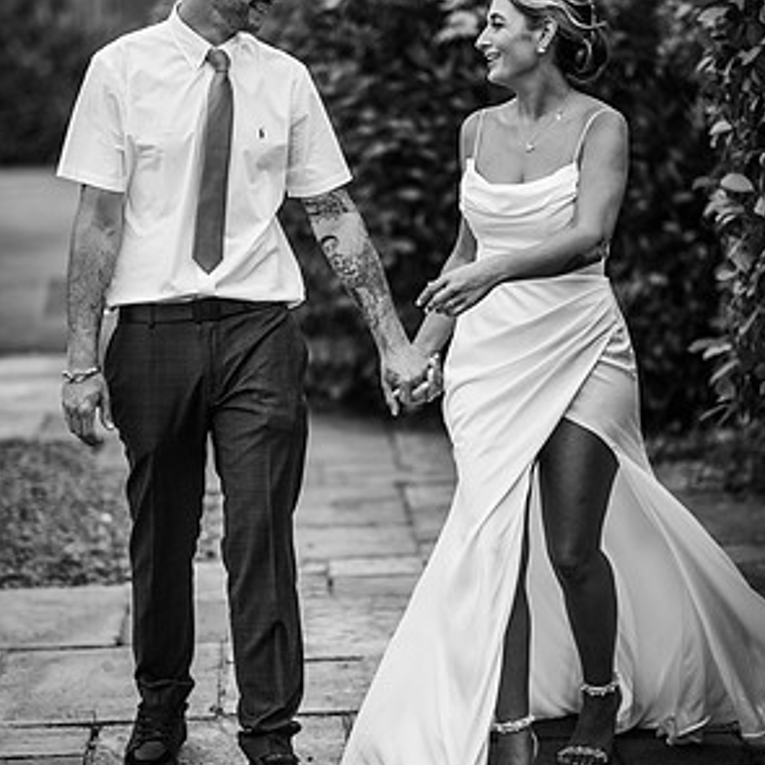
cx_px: 385
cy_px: 342
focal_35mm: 110
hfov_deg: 15.8
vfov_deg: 15.8
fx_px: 2750
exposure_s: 1/1600
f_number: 1.8
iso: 100
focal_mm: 85
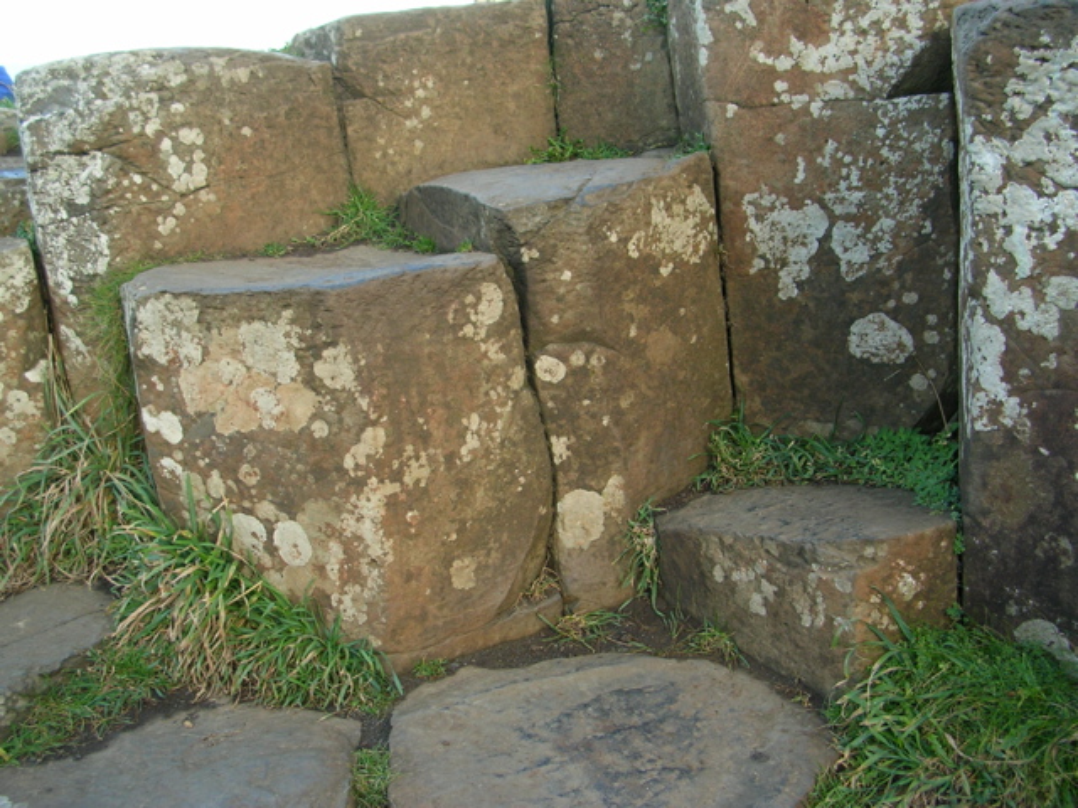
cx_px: 539
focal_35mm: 38
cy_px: 404
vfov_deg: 37.7
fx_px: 1183
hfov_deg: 49.0
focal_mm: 5.8
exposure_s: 1/78.7
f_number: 2.8
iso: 50
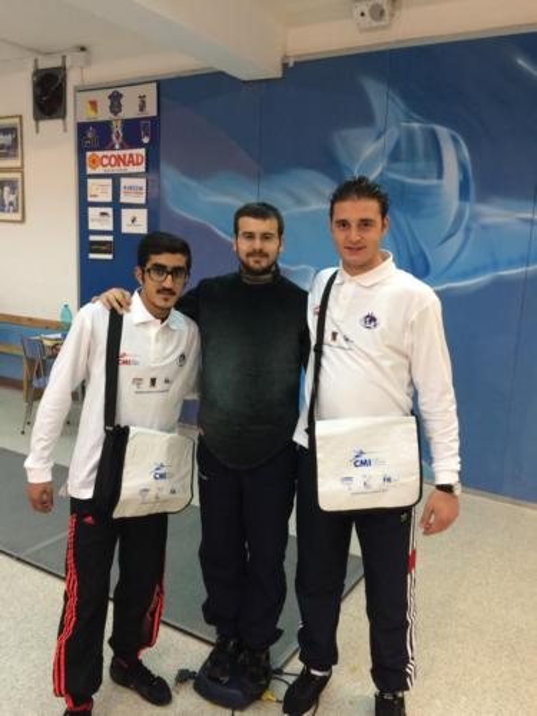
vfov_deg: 61.7
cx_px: 268
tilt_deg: -9.6
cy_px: 358
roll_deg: -1.5
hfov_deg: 48.2
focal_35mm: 29
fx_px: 600
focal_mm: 4.15
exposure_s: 1/33
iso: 50
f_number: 2.2
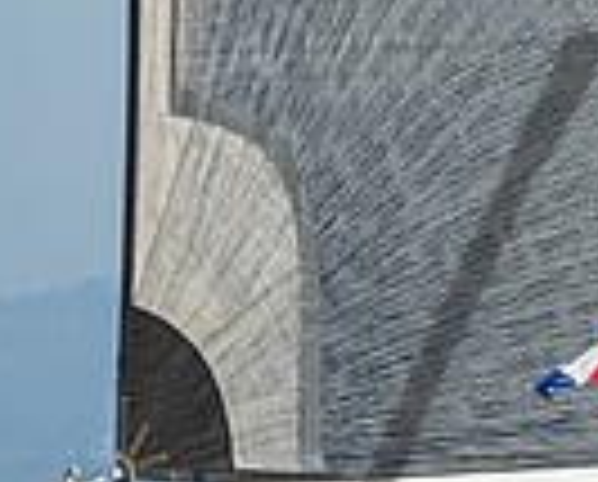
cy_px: 590
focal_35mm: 1117
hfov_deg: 1.7
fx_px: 19813
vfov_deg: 1.4
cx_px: 1269
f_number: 6.3
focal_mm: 200
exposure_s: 1/1000
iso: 100
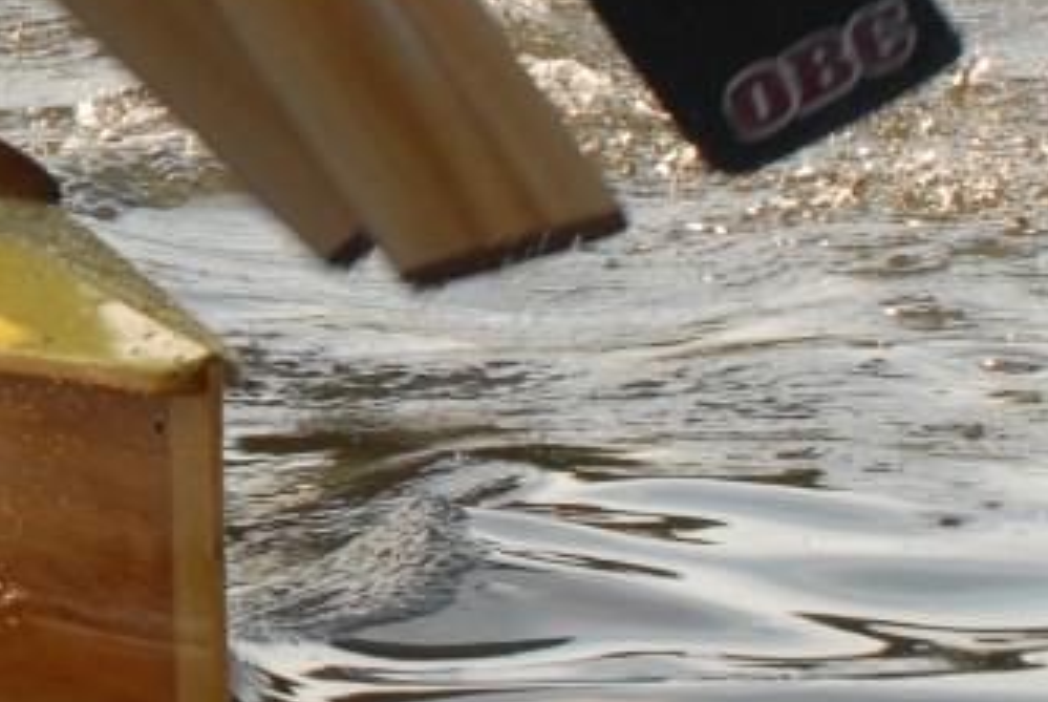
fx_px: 23290
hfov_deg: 2.6
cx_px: -1141
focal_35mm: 799
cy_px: -409
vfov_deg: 1.7
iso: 200
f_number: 9
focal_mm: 110
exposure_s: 1/200
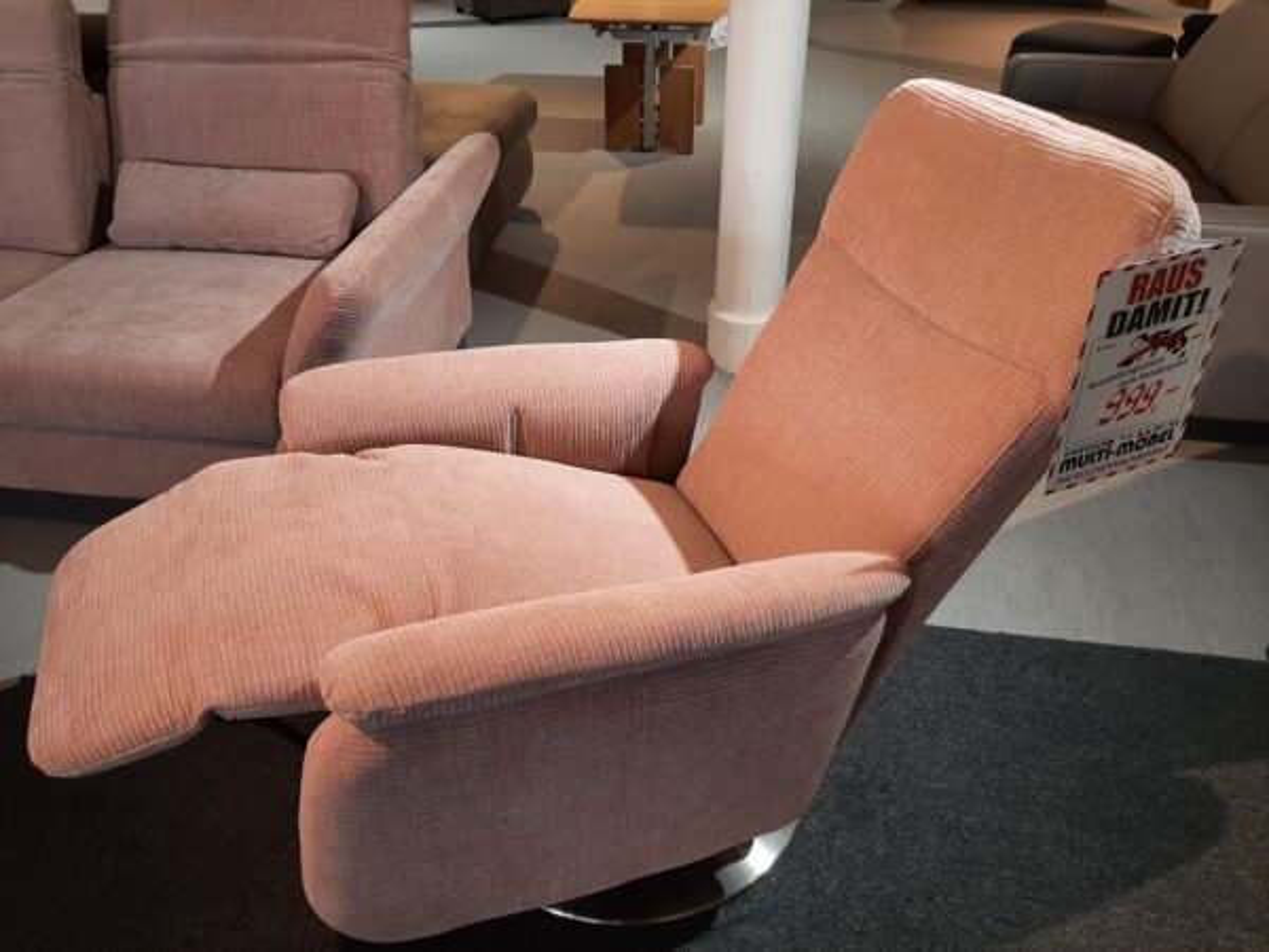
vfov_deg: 53.1
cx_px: 634
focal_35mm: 26
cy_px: 476
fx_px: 953
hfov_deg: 67.3
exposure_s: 1/50
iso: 50
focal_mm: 3.93
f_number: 1.7
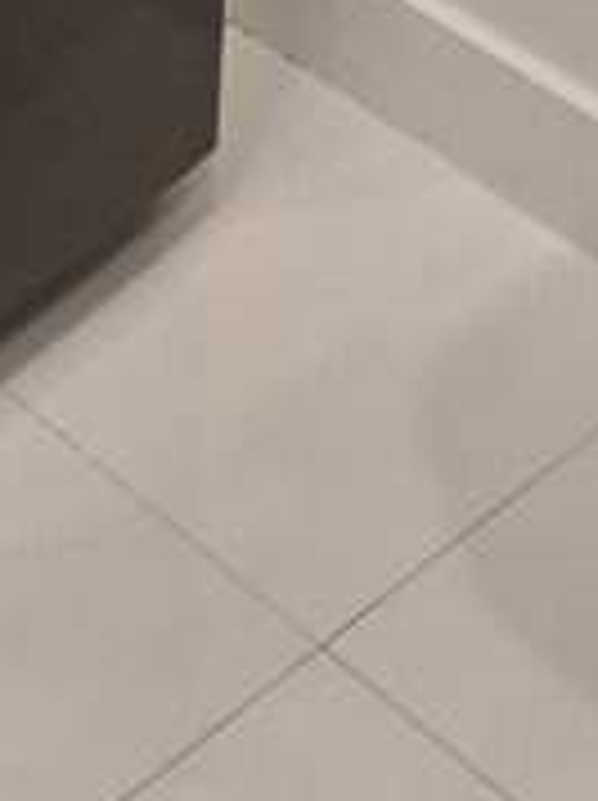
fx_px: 3186
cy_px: -1580
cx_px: -297
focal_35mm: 138
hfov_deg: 10.4
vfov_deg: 10.4
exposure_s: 1/120
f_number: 1.8
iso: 2000
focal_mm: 5.4
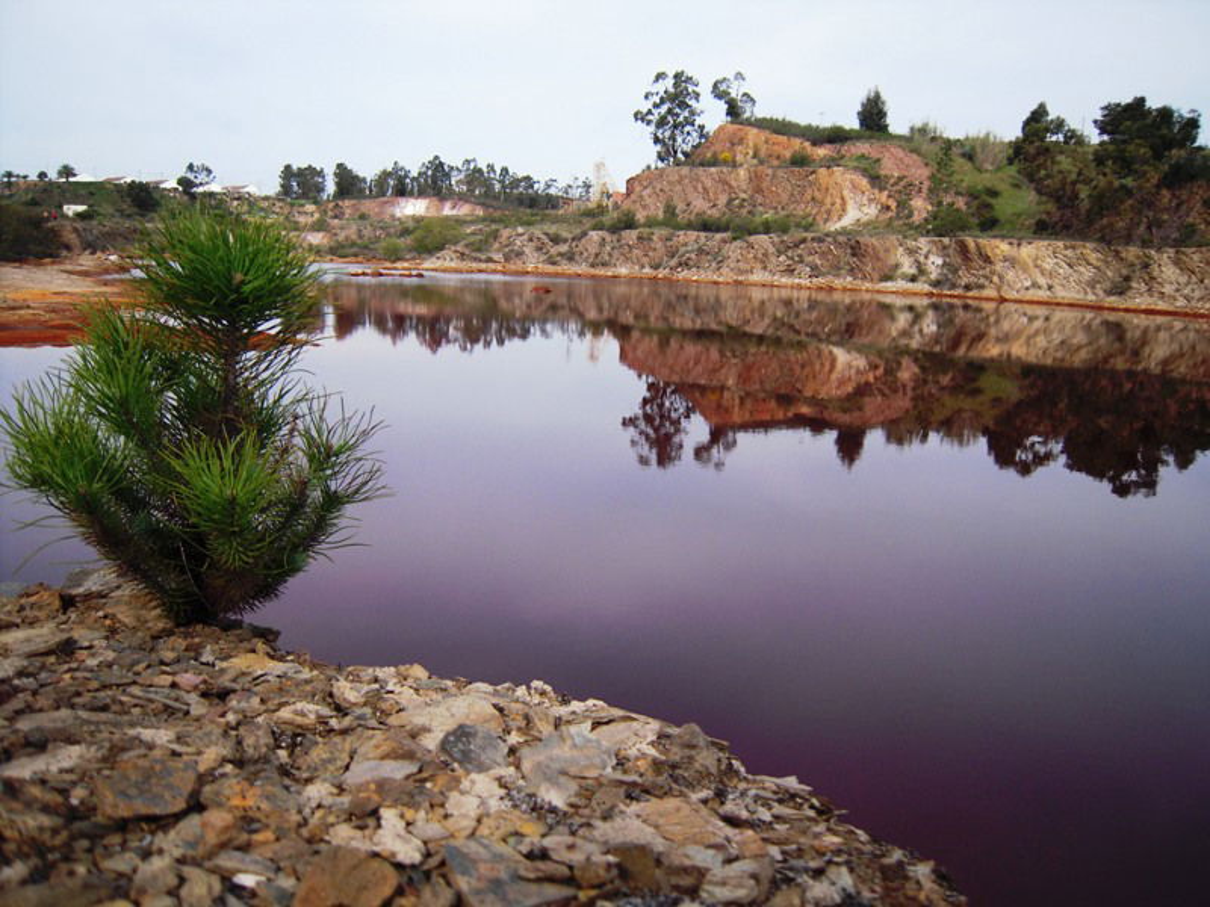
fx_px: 979
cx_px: 605
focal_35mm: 28
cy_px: 454
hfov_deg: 63.4
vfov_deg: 49.7
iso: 100
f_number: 5.4
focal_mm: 5
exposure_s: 1/400
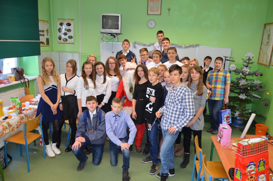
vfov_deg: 47.7
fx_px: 204
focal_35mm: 27
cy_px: 90
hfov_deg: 67.5
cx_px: 136
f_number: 3.5
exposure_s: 1/60
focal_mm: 18
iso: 720
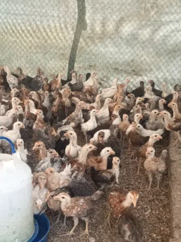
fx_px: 265
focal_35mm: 38
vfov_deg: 49.0
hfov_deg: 37.7
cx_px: 90
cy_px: 121
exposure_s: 1/100
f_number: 1.7
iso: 278
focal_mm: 5.27
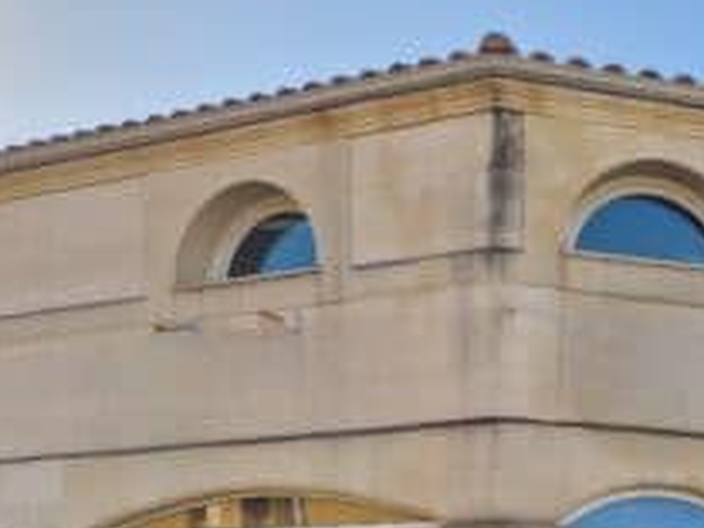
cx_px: 690
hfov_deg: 33.4
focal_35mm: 53
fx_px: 1078
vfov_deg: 25.7
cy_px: 565
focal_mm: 6.4
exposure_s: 1/500
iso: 50
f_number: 1.8
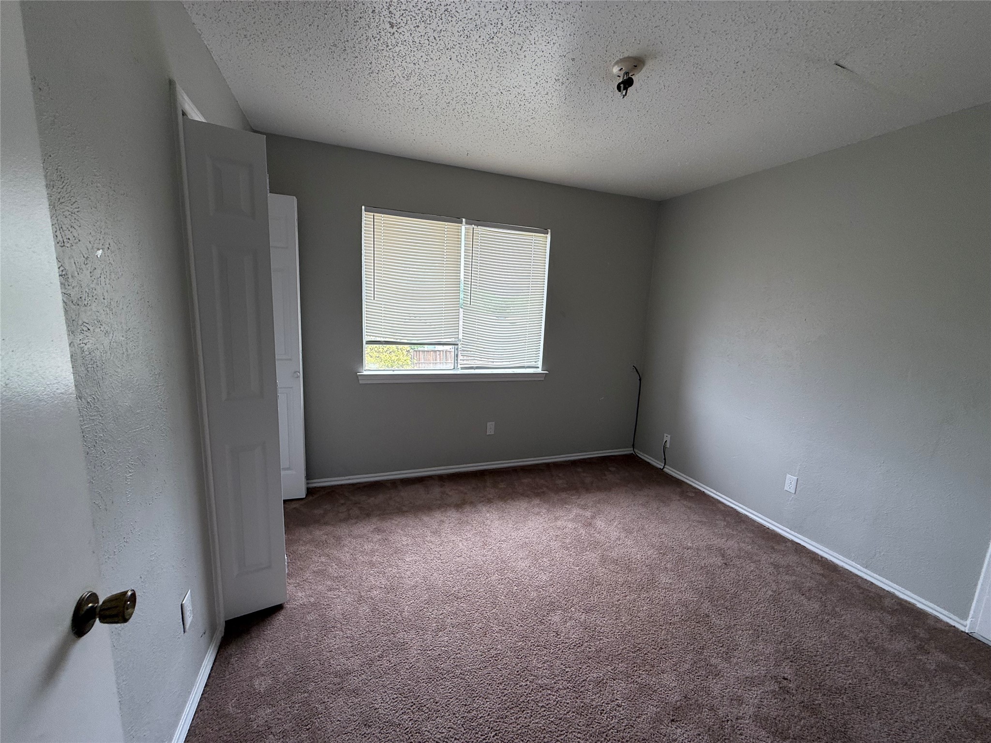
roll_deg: -2.2
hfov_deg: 102.1
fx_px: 401
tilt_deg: -8.6
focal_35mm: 14
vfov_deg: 85.7
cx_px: 496
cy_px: 372
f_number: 2.2
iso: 64
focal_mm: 2.22
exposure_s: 1/99
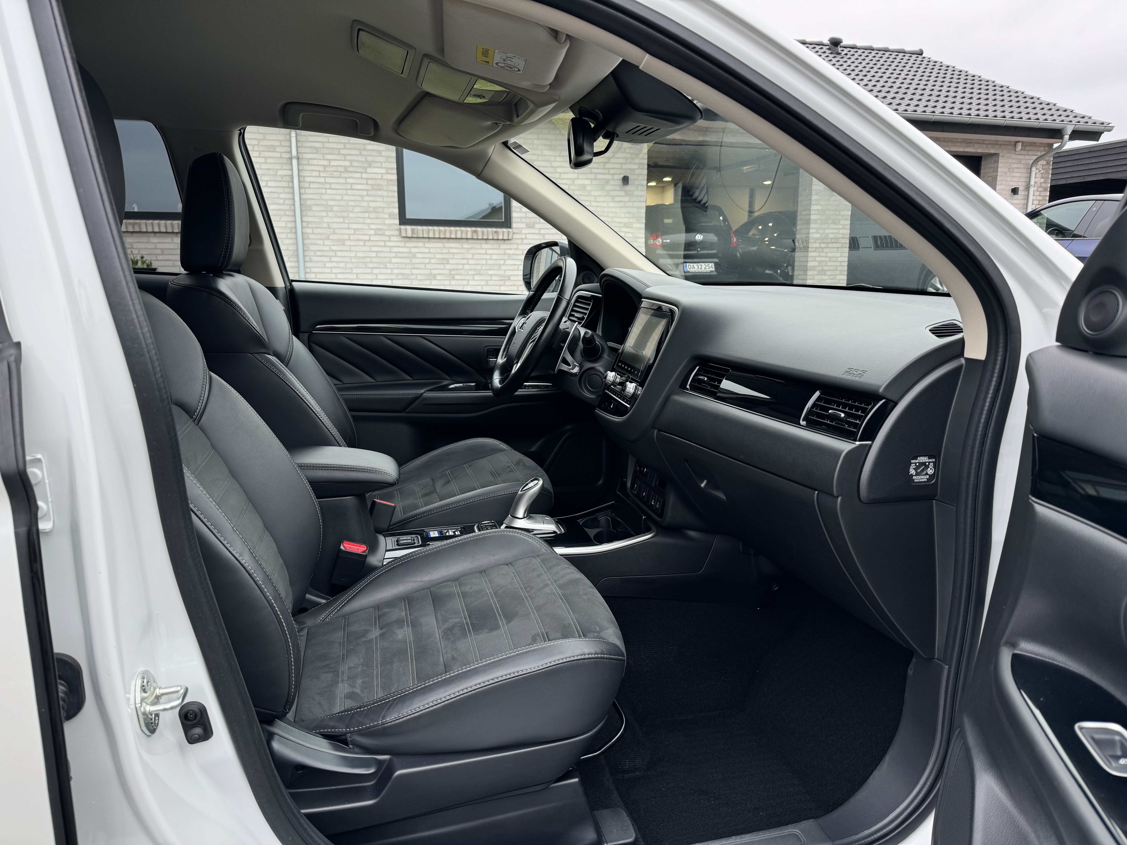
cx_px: 564
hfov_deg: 71.6
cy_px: 422
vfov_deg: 56.8
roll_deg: +0.8
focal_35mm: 24
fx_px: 781
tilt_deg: -9.1
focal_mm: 6.76
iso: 64
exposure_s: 1/121
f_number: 1.78
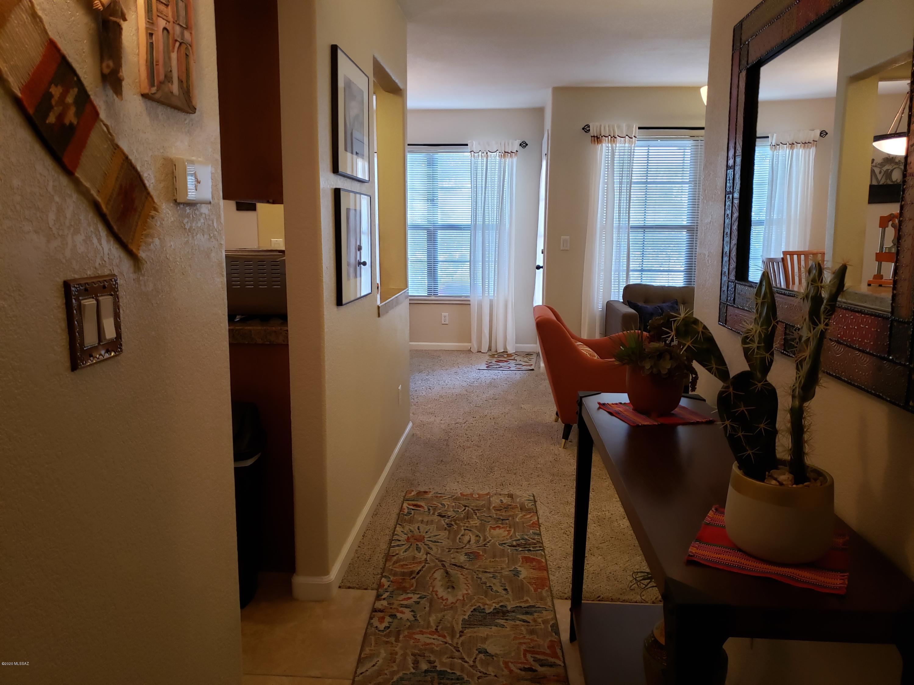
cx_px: 457
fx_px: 687
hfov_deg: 67.3
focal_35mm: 26
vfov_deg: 53.1
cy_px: 342
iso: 200
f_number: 1.5
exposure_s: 1/60
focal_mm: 4.3
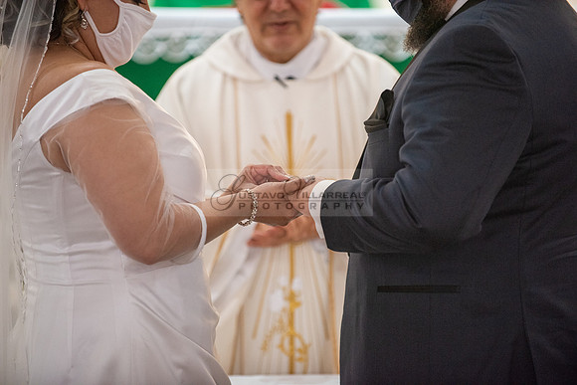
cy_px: 192
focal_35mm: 200
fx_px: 3206
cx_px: 288
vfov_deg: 6.9
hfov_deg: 10.3
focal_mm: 200
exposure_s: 1/160
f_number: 2.8
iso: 2000
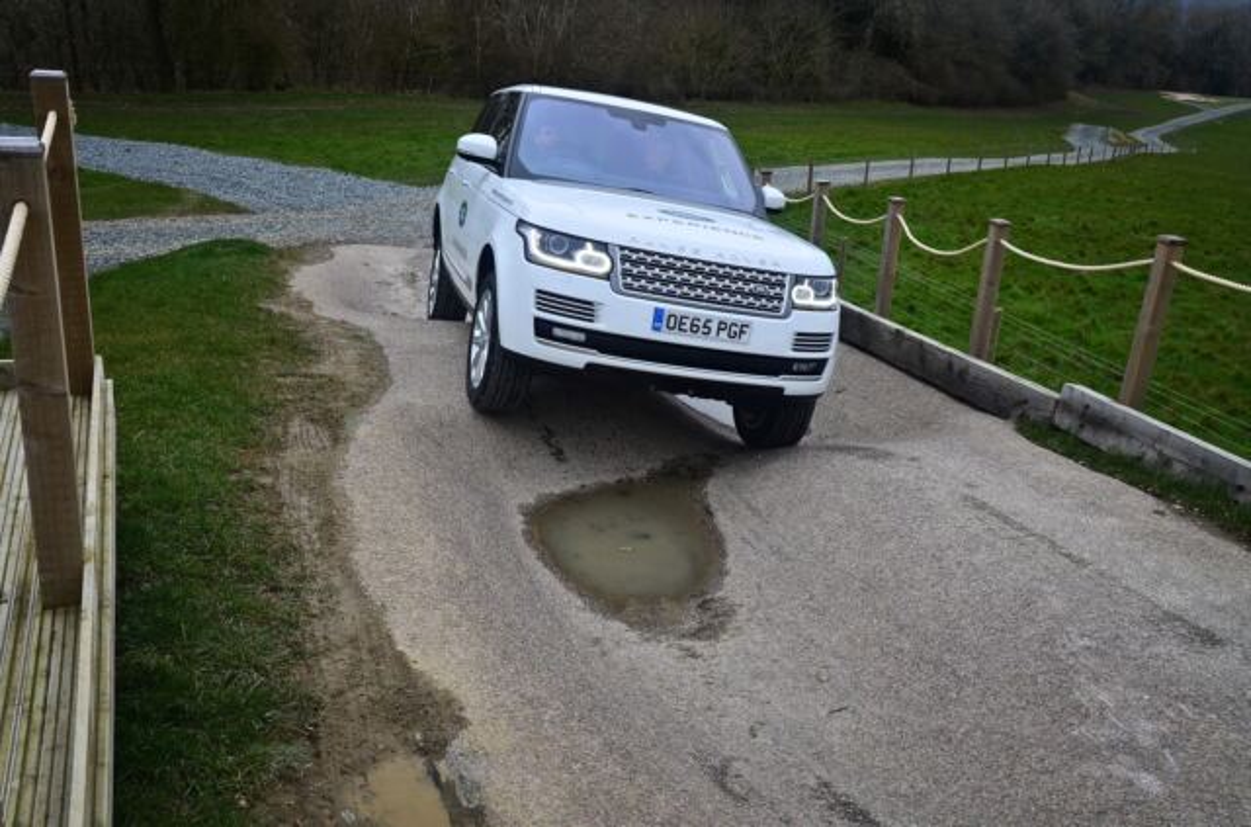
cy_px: 414
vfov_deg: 39.7
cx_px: 626
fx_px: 1144
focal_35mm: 33
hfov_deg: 57.4
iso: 200
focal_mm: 22
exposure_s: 1/30
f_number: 13
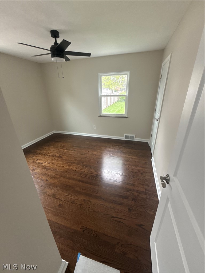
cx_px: 102
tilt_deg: -17.3
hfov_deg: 85.7
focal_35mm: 14
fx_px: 111
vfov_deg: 102.1
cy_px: 136
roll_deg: +0.3
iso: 200
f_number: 2.2
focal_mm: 2.22
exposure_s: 1/99
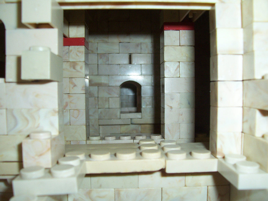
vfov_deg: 41.8
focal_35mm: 34
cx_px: 134
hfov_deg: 54.0
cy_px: 100
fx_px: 263
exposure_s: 1/60
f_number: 2.7
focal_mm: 5.6
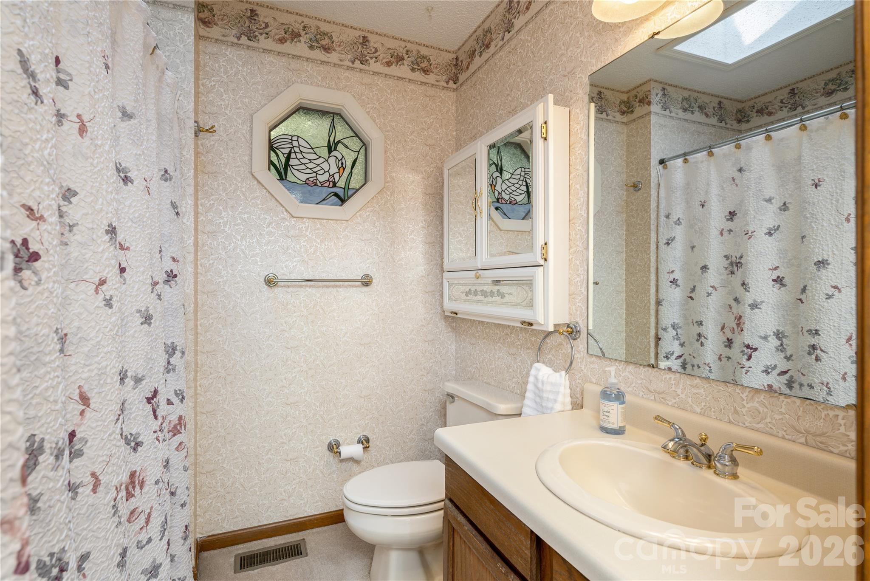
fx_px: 411
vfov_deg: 70.5
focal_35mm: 17
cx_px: 435
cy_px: 290
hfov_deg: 93.2
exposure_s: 1/125
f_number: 7.1
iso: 320
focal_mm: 17
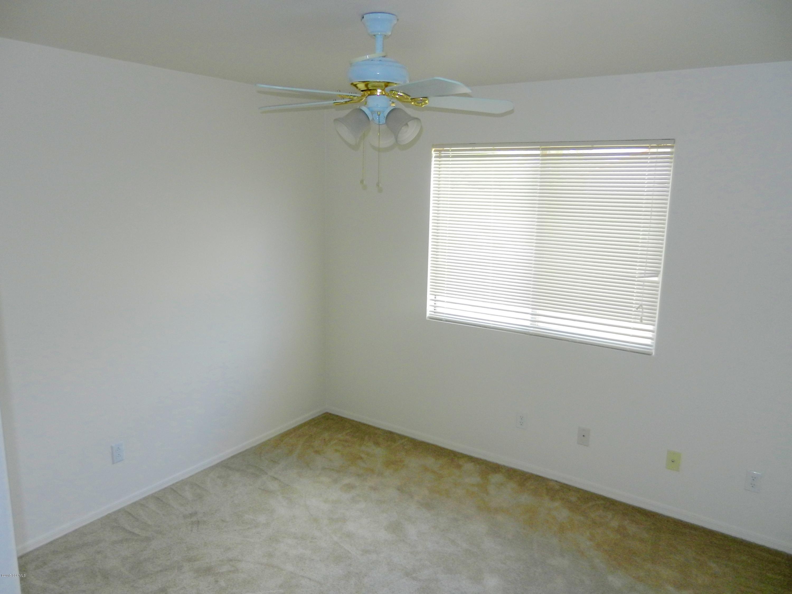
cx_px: 396
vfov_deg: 54.9
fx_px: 572
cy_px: 297
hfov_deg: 69.4
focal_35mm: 25
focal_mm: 4.5
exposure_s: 1/100
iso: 160
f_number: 3.5
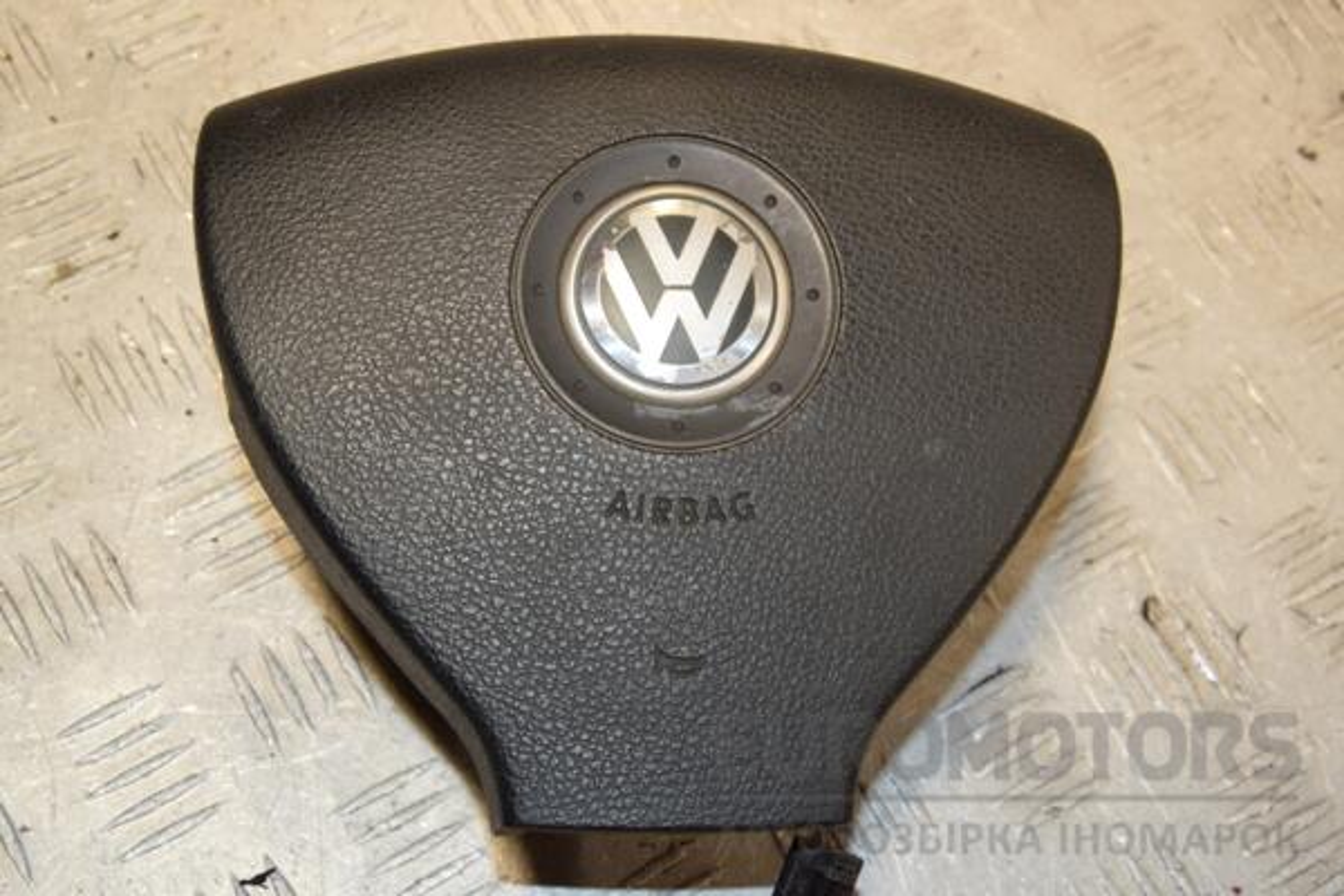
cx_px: 672
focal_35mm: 63
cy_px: 448
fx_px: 2352
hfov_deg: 31.9
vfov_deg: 21.6
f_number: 8
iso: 800
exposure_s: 1/200
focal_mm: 42
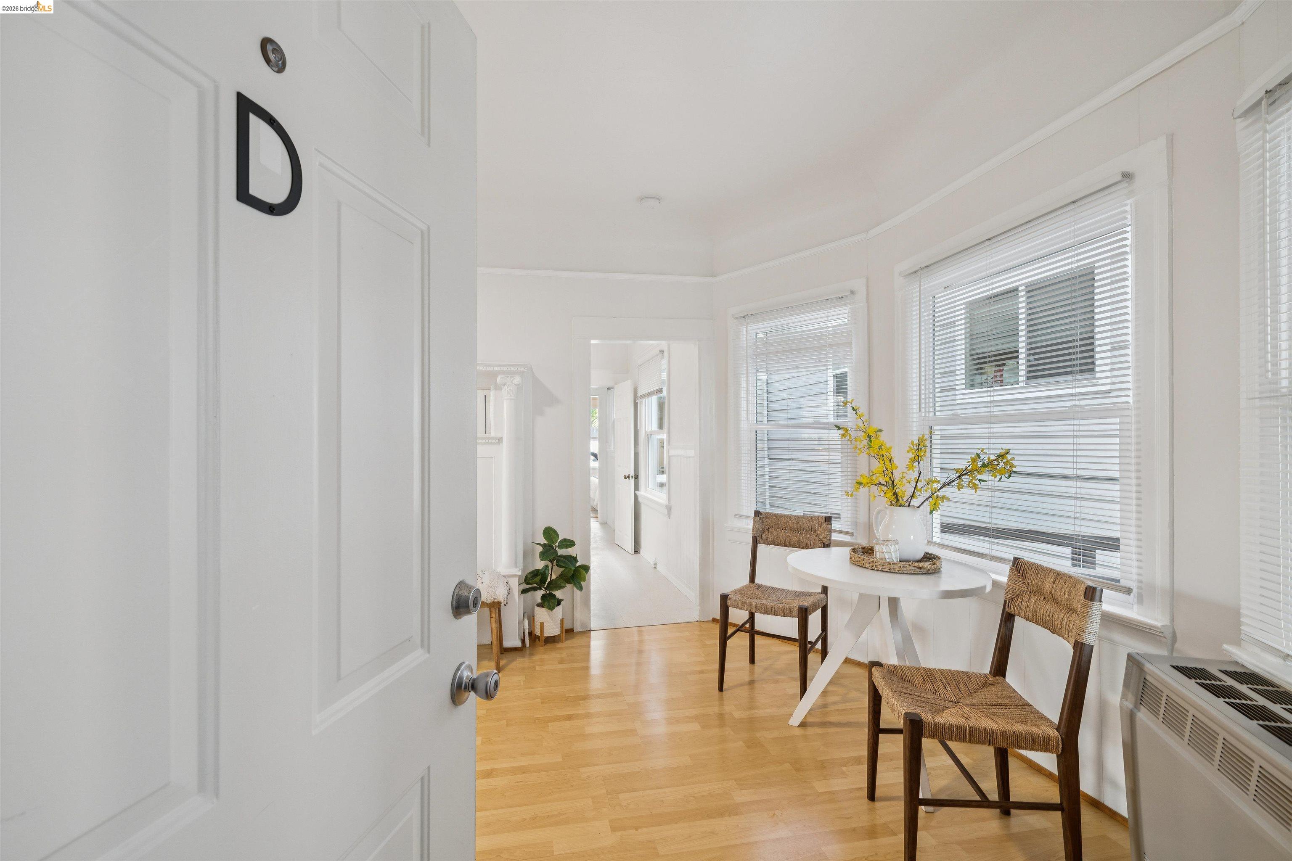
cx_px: 646
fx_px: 538
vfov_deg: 77.3
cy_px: 430
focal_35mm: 15
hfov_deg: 100.4
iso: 400
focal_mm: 15
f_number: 9
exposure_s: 1/3.33
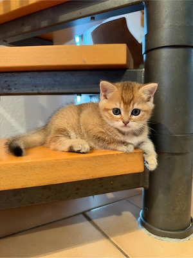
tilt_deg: -6.7
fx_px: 178
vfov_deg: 71.6
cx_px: 96
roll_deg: +1.8
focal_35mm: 24
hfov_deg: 56.8
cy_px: 129
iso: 400
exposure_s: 1/33
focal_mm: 6.93
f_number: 1.48
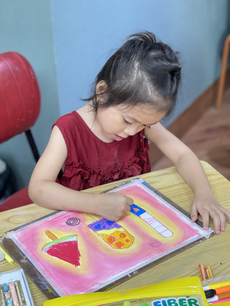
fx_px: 567
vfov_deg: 30.3
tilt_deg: -31.1
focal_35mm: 64
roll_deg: +1.4
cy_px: 153
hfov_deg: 22.9
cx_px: 115
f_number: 2.2
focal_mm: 7.5
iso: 200
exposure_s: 1/100
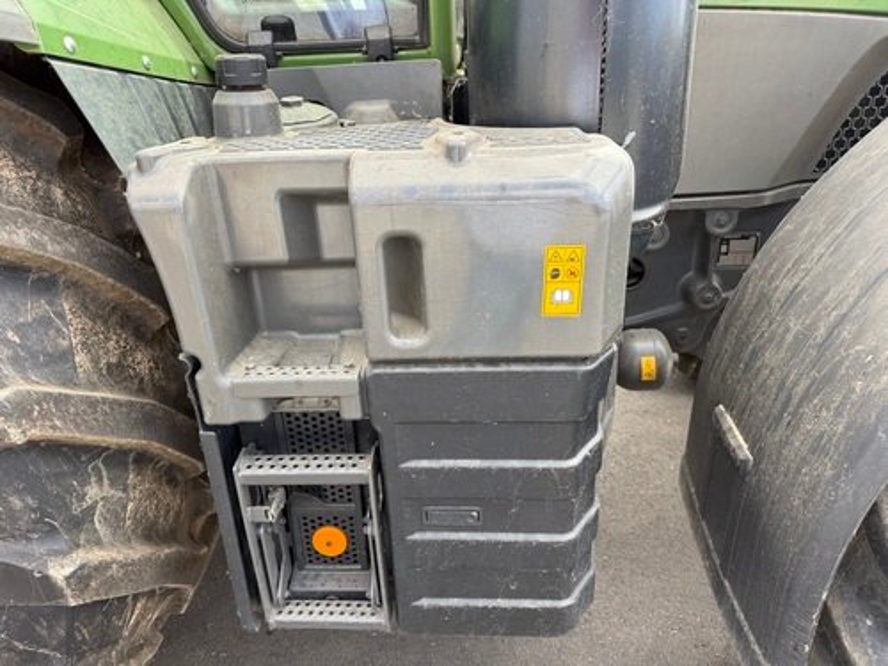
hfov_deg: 71.6
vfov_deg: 56.8
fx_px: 616
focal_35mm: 24
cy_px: 333
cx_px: 444
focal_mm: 6.76
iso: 80
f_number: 1.78
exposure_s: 1/484
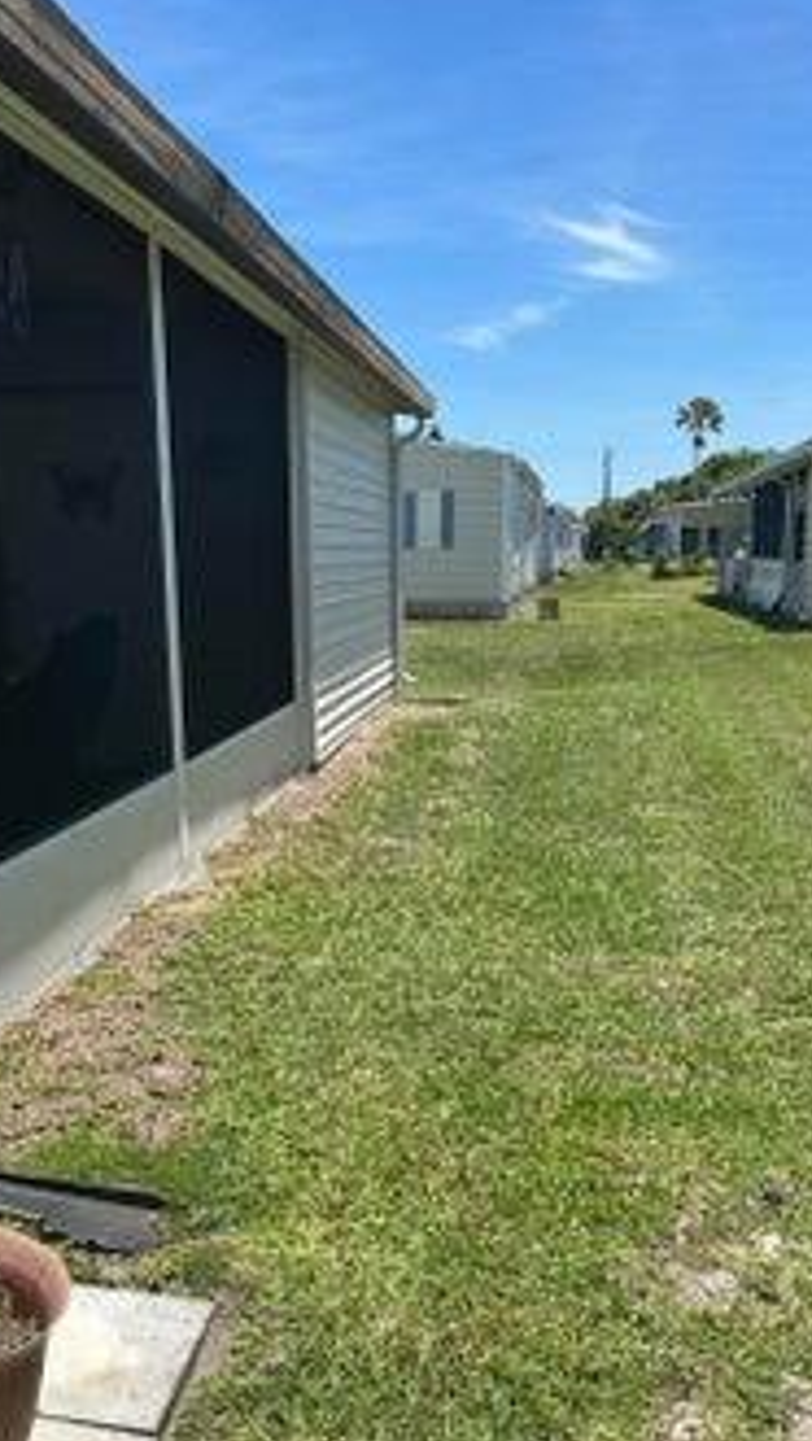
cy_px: 817
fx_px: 1452
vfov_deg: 52.6
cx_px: 297
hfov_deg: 31.1
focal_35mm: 38
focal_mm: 6.86
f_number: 1.78
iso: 80
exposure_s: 1/4348
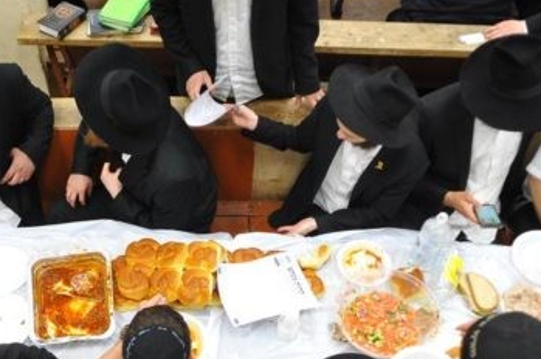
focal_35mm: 44
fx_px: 661
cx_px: 178
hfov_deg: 43.9
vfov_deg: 29.2
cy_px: 323
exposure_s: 1/100
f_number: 4
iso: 1250
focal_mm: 20
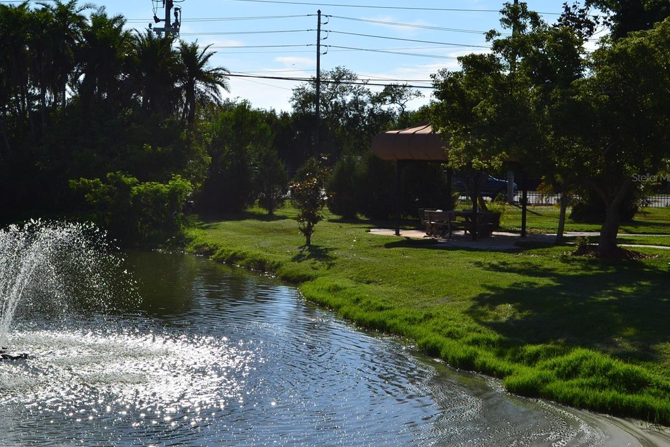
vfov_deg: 20.6
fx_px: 1228
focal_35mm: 66
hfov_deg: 30.4
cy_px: 177
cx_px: 247
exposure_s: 1/500
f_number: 11
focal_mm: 34
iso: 160
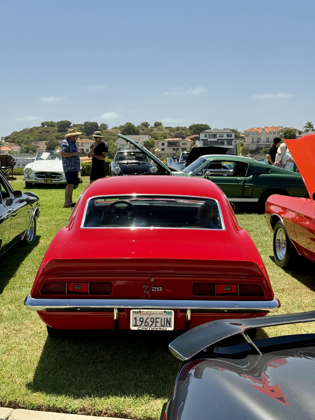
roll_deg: +0.8
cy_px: 210
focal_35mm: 48
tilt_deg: -6.5
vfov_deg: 39.7
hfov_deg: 30.3
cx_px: 158
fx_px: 582
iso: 100
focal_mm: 6.76
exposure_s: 1/1013
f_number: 1.78
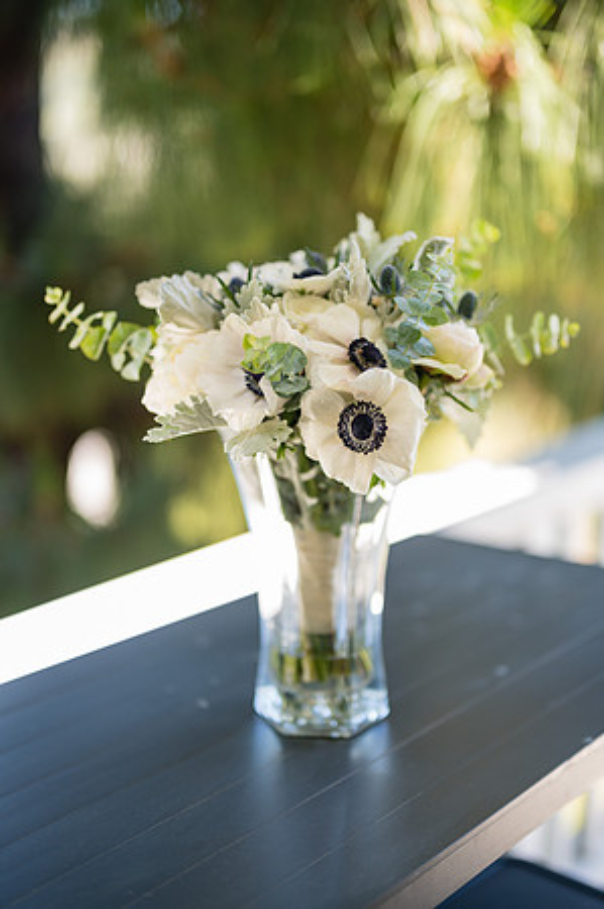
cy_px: 454
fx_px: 1261
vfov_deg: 39.6
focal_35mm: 50
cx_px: 302
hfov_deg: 26.9
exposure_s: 1/1250
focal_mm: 50
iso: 250
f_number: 1.2
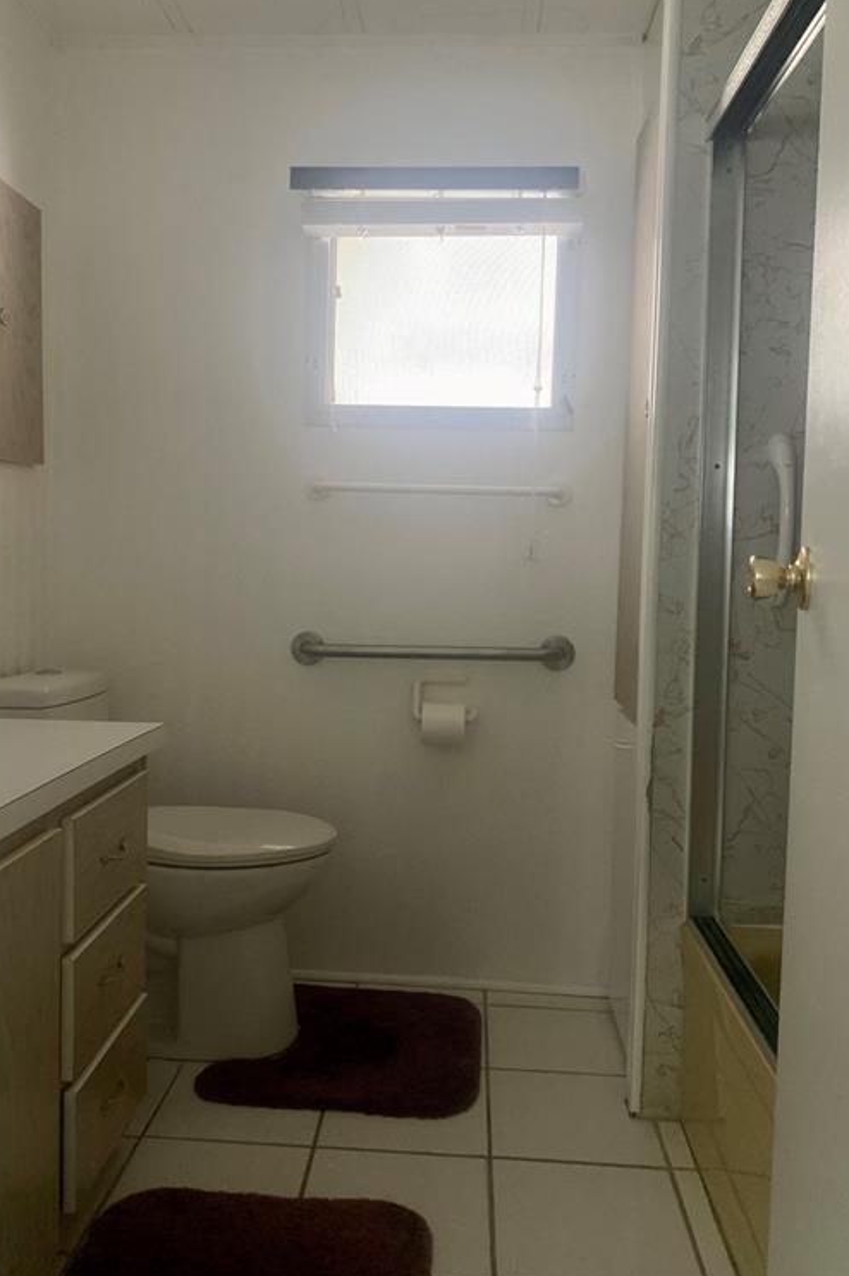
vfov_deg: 65.5
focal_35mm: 28
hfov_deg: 46.3
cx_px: 397
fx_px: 991
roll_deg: -1.0
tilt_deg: -2.0
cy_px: 624
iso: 640
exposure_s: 1/30
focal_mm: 4.25
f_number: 1.8
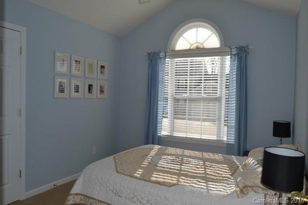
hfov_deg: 67.4
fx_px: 231
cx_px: 154
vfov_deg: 48.0
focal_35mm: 27
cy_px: 102
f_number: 6.3
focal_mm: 18
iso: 100
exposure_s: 1/200
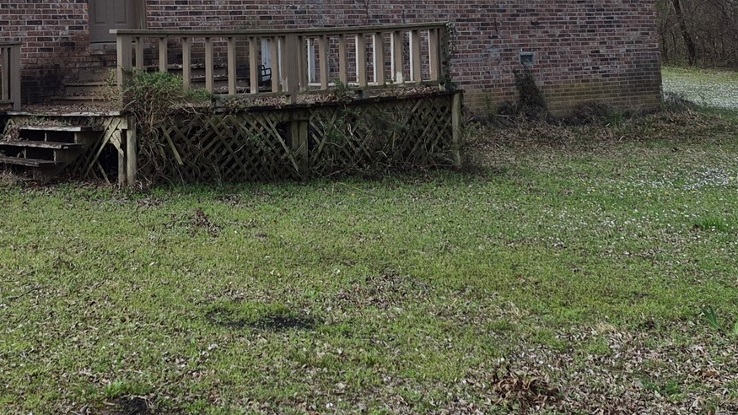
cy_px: -10
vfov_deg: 21.0
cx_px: 57
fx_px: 1076
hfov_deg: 35.4
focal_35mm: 55
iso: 80
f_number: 1.8
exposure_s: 1/3832
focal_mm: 5.4
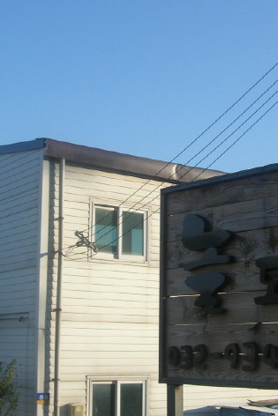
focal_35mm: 67
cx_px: 139
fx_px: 775
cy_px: 249
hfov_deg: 20.3
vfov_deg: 30.0
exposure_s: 1/347
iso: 64
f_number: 4.8
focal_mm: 7.8
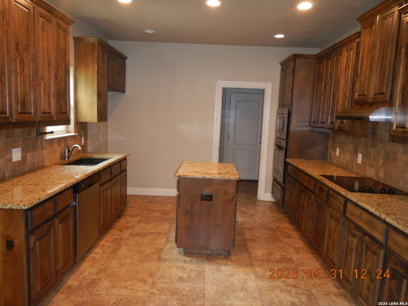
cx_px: 204
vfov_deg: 53.1
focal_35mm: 26
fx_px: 306
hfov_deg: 67.3
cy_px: 153
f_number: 2.8
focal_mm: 4.7
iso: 250
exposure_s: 1/30
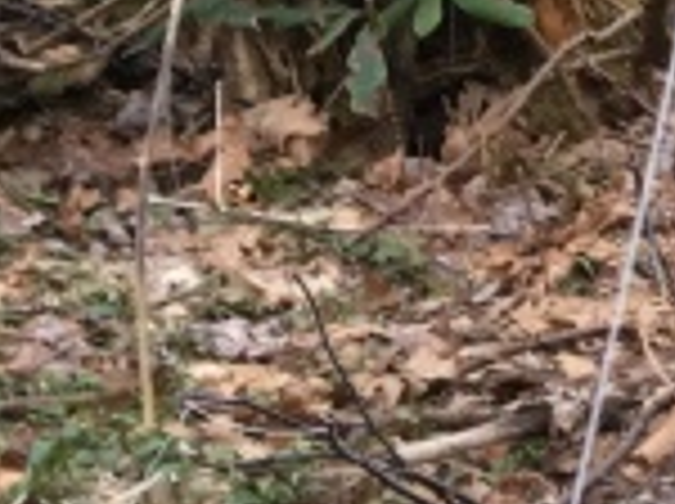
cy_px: -351
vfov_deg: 9.2
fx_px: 3018
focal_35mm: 155
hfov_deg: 10.7
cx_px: 1692
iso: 80
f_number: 2.2
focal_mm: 4.15
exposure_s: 1/30
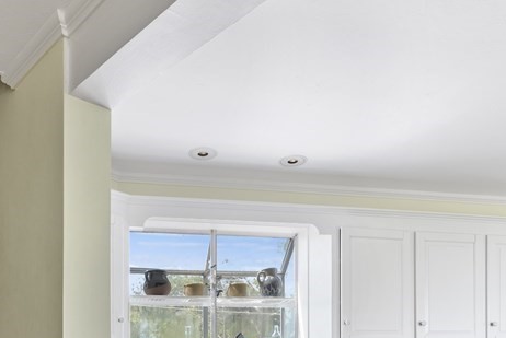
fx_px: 436
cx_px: 184
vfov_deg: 36.9
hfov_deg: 59.3
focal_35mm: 31
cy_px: 356
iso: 800
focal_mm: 14
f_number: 8
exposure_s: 1/20
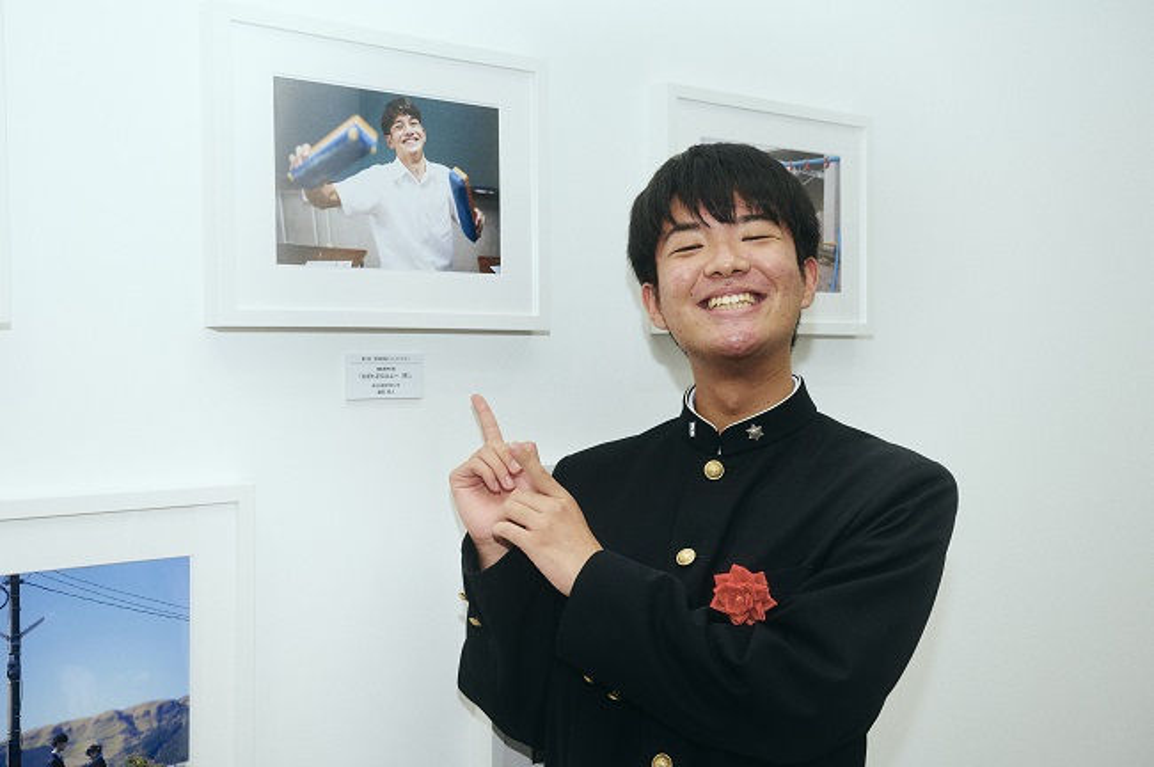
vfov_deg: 31.1
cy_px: 384
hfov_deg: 45.5
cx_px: 577
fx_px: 1377
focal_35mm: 43
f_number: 8
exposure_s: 1/200
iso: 250
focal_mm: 43
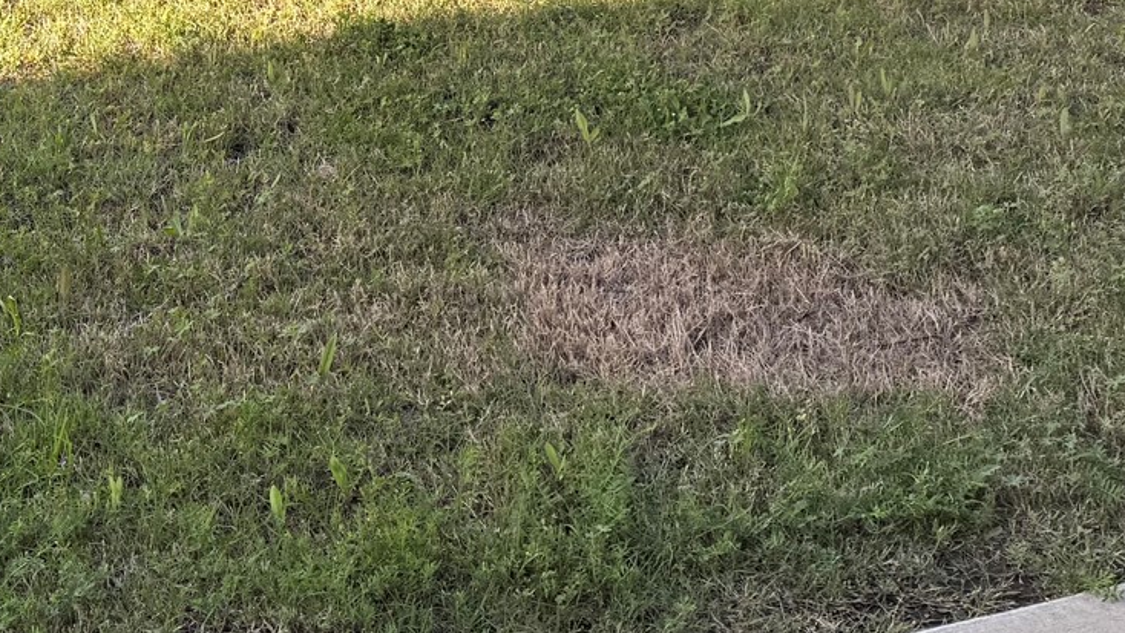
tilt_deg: -17.9
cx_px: -21
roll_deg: -3.0
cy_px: -124
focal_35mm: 73
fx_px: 2178
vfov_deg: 15.9
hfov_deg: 27.2
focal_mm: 6.76
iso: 80
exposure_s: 1/1493
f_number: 1.78
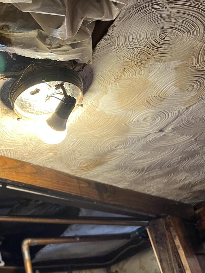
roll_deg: +9.2
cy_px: 99
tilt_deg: +36.8
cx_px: 25
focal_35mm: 47
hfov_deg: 29.8
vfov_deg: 40.1
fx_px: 371
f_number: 1.5
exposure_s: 1/60
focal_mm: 5.7
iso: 125
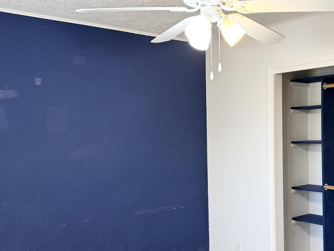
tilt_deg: -2.5
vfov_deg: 33.6
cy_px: 140
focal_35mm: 43
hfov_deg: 43.3
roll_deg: +0.9
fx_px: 415
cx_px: 220
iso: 160
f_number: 1.78
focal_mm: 6.76
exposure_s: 1/120
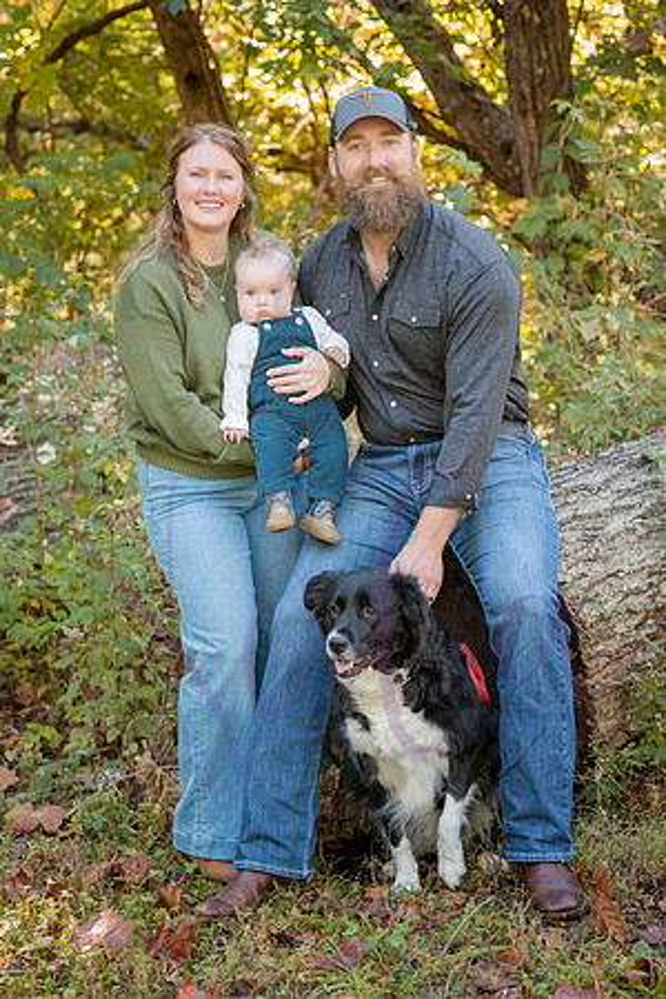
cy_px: 500
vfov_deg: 23.9
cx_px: 333
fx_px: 2359
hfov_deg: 16.1
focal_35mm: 85
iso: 800
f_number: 4
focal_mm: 85
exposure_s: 1/250
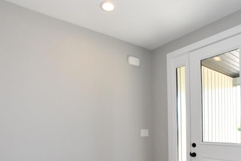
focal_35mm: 27
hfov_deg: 67.0
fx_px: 181
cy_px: 136
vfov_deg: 44.8
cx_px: 138
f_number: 10
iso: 2500
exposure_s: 1/200
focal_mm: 14
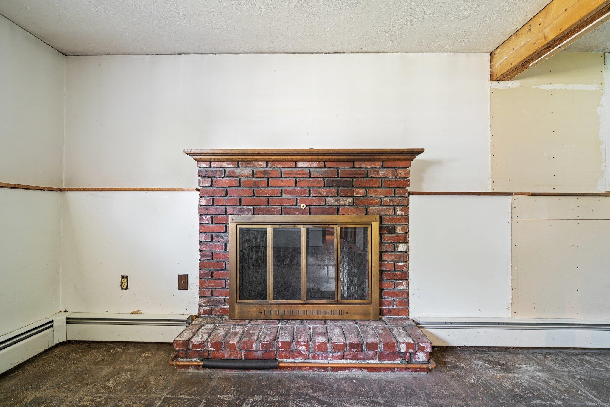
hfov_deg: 108.3
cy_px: 204
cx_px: 305
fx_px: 220
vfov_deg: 85.4
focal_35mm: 13
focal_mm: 13
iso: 200
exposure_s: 20
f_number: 7.1
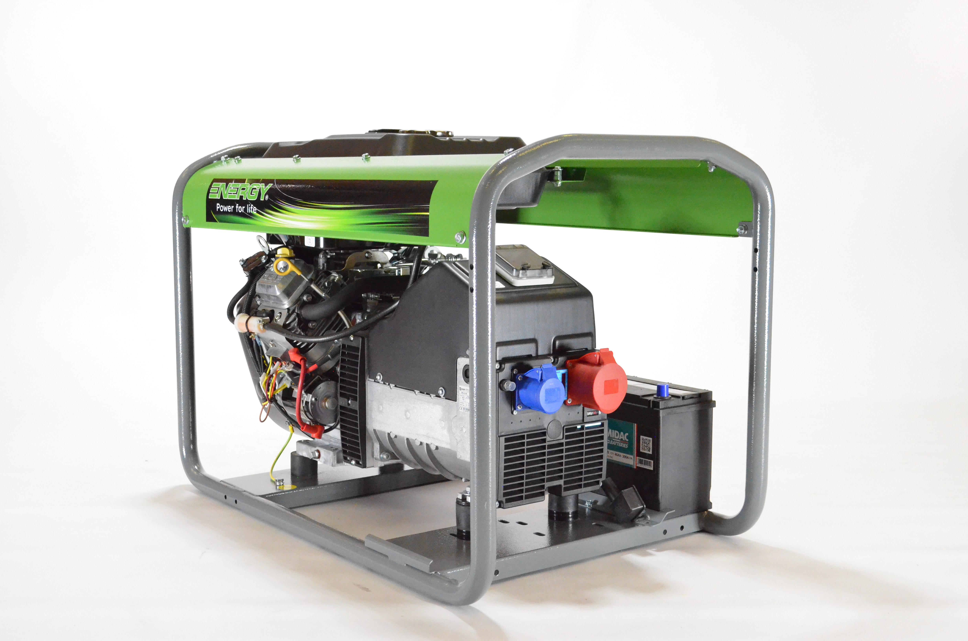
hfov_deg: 41.2
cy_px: 320
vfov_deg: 28.0
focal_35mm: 48
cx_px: 484
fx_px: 1288
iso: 6400
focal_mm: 32
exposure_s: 1/1250
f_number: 6.3
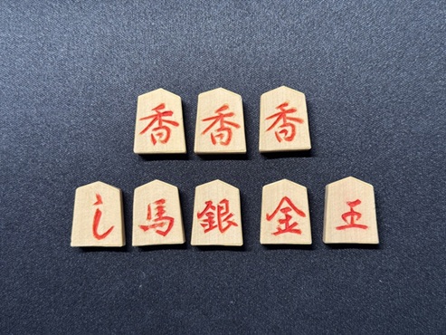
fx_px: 619
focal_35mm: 48
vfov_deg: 30.3
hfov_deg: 39.6
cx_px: 223
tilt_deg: -87.7
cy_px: 168
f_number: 1.78
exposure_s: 1/52
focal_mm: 6.76
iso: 250
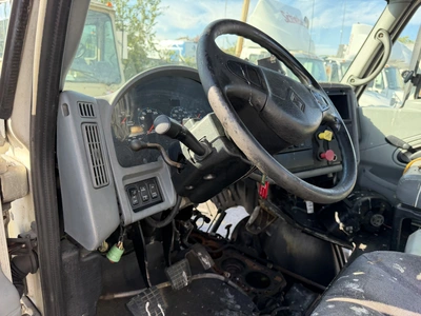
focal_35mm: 24
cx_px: 210
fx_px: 292
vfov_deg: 56.8
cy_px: 158
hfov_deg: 71.6
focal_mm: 6.76
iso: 100
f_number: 1.78
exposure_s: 1/297
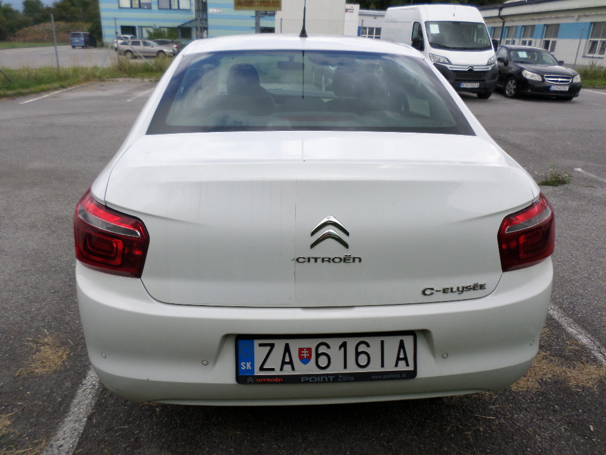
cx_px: 303
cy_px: 228
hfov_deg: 69.4
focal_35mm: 25
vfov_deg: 54.9
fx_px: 438
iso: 80
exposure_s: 1/750
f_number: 2.5
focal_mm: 4.5
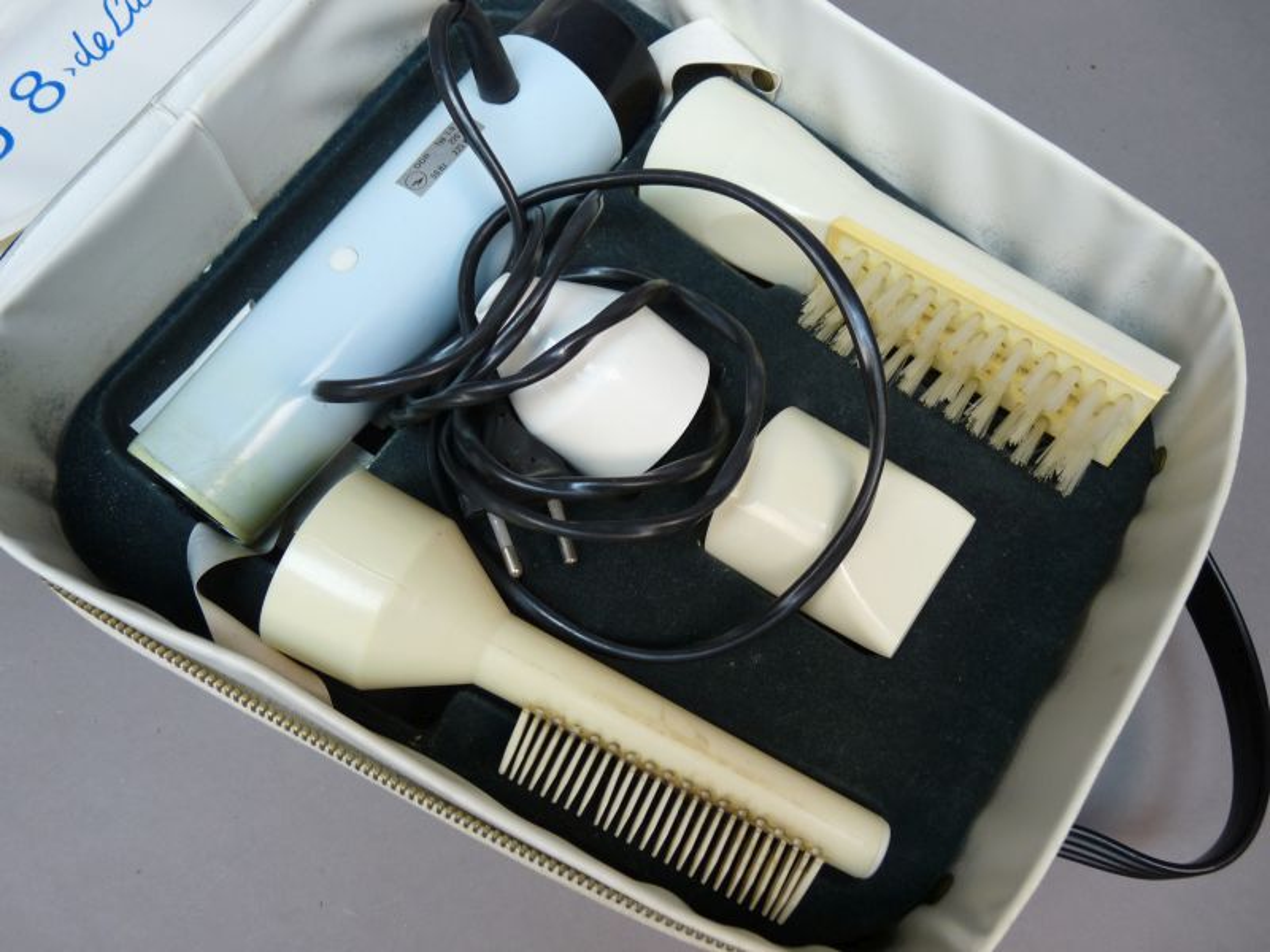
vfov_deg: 51.4
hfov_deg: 65.3
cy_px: 476
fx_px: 991
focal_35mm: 27
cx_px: 635
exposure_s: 1/30
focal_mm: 4.8
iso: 100
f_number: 2.8
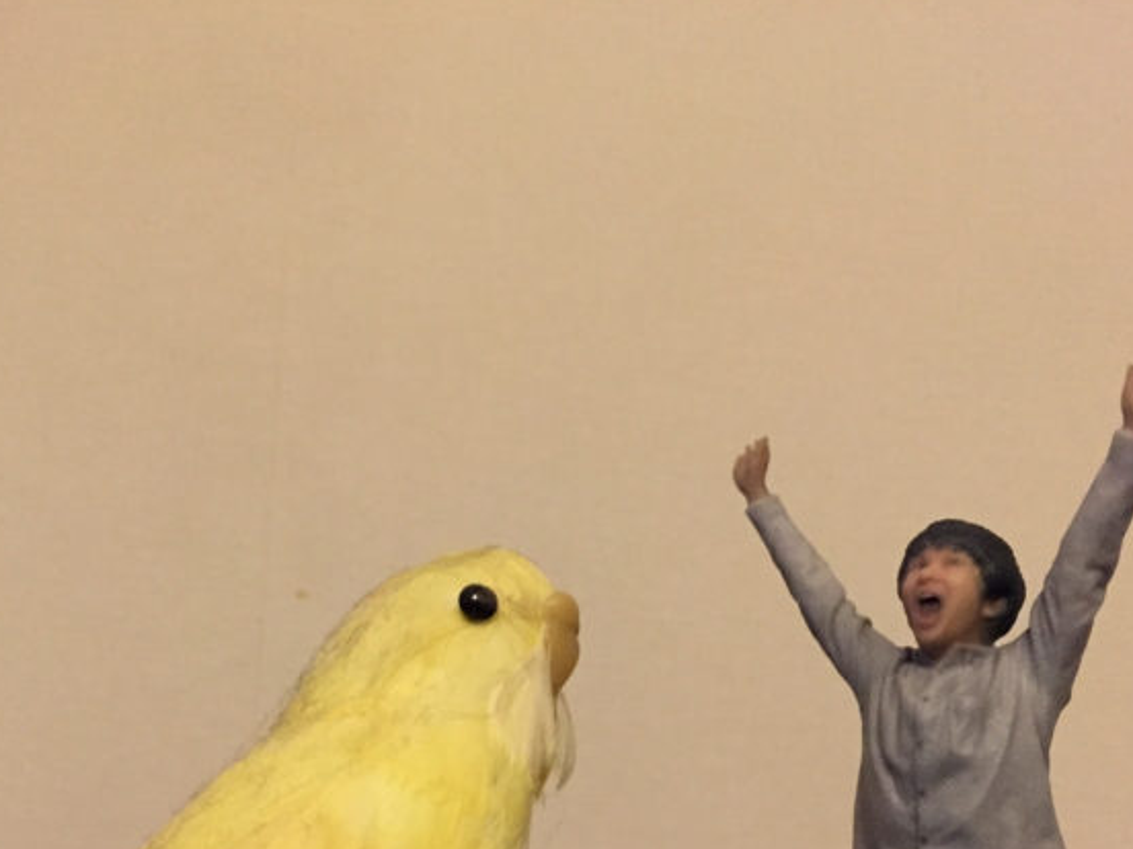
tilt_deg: +9.3
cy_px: 603
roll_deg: -2.4
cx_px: 480
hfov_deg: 44.7
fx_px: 1375
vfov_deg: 33.9
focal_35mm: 42
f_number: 2.2
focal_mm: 4.15
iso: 250
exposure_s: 1/15
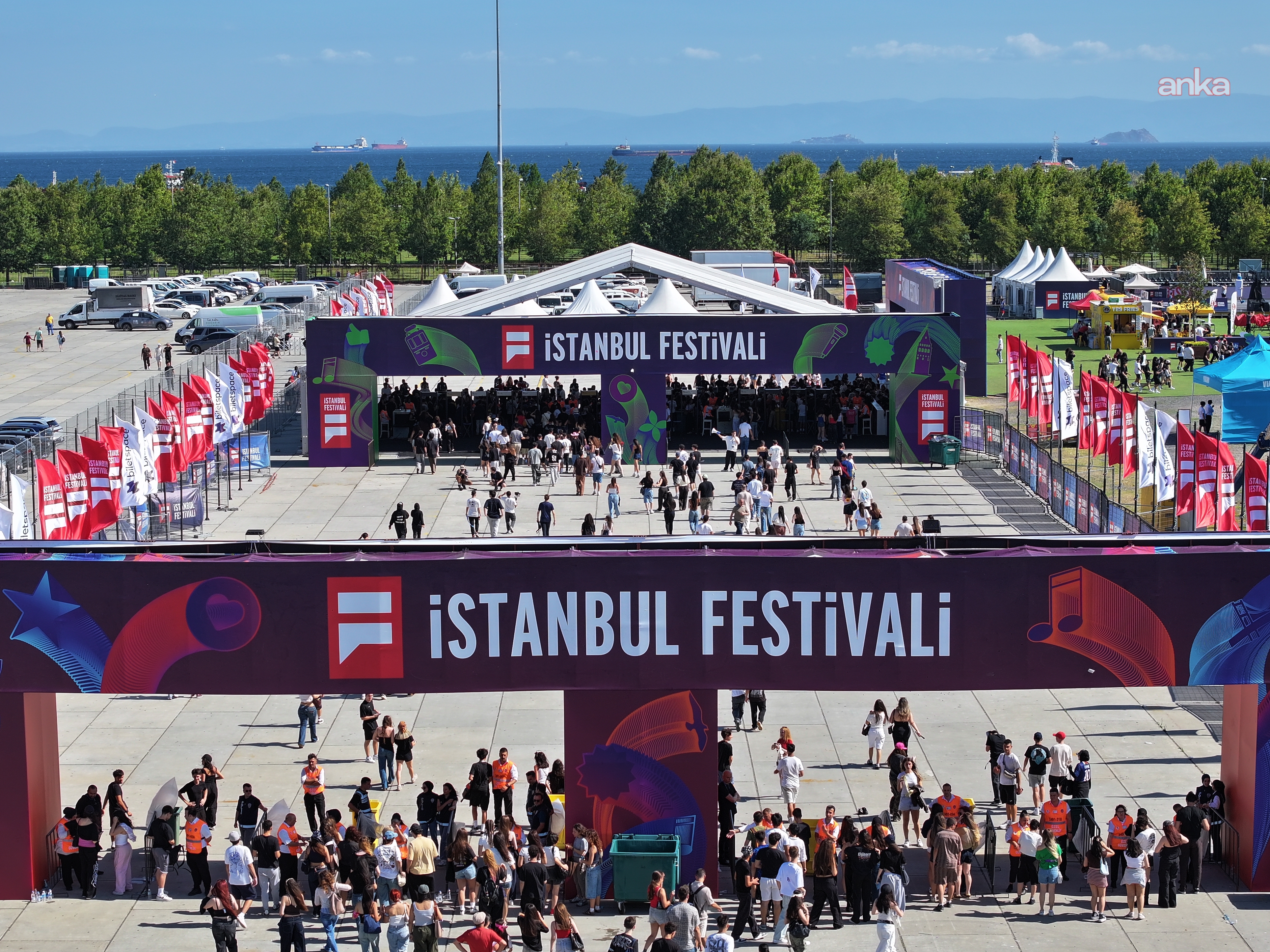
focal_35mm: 75
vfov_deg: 19.6
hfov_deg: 26.0
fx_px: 2752
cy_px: 507
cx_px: 621
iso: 110
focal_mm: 19.35
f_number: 2.8
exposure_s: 1/60
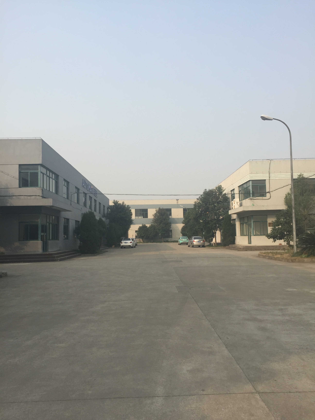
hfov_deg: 48.2
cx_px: 158
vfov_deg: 61.7
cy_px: 210
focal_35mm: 29
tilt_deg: +3.3
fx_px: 352
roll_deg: +1.4
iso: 32
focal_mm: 4.15
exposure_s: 1/1364
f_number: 2.2
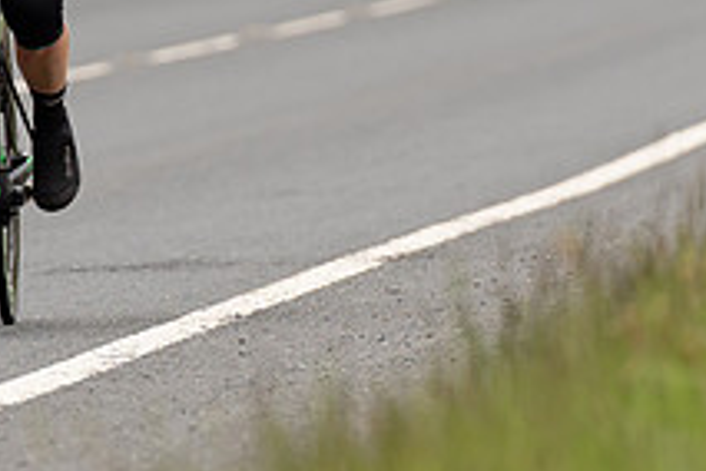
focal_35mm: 1011
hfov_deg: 2.0
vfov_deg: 1.4
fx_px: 19825
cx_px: -38
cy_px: -203
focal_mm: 200
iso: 250
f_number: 3.5
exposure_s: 1/1000
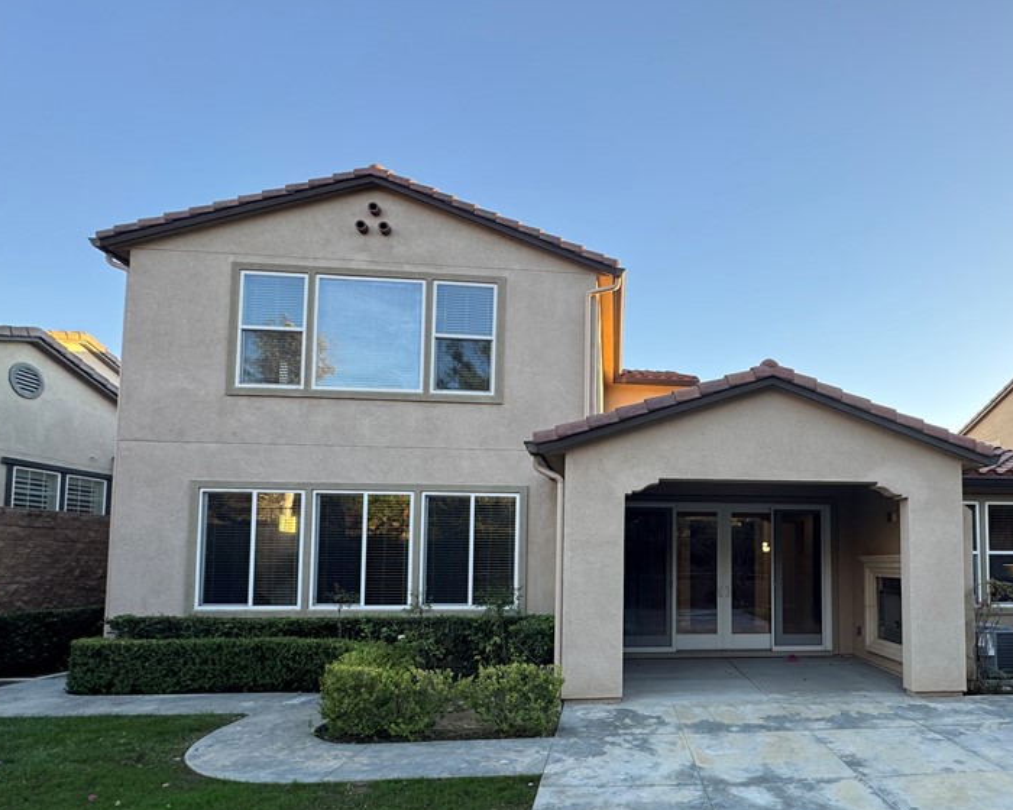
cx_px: 679
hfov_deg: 77.7
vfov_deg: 66.6
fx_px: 600
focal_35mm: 20
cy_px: 528
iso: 40
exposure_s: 1/145
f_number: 2.2
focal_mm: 2.22
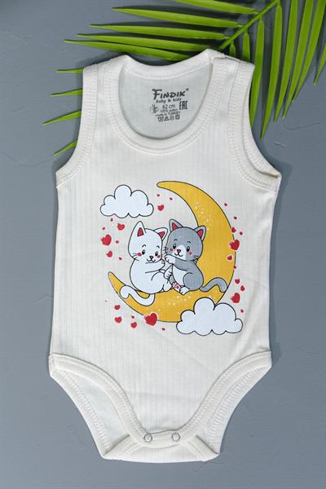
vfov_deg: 37.5
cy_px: 244
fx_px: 720
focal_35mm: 53
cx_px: 163
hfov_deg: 25.5
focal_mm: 35
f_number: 7.1
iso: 2500
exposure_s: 1/400
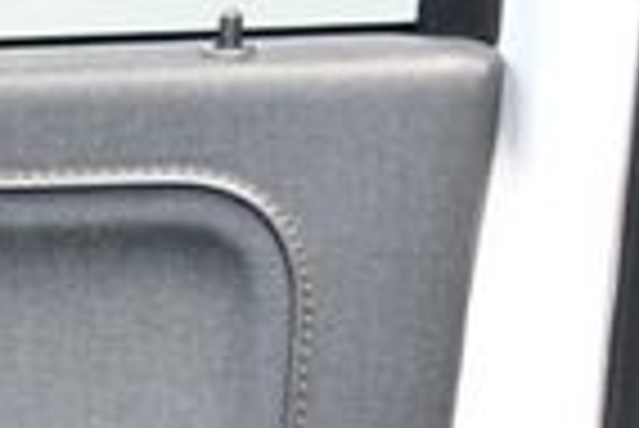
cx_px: -738
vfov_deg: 7.3
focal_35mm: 180
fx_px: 3198
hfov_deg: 10.3
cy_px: 919
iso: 4500
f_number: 4
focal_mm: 27
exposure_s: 1/60
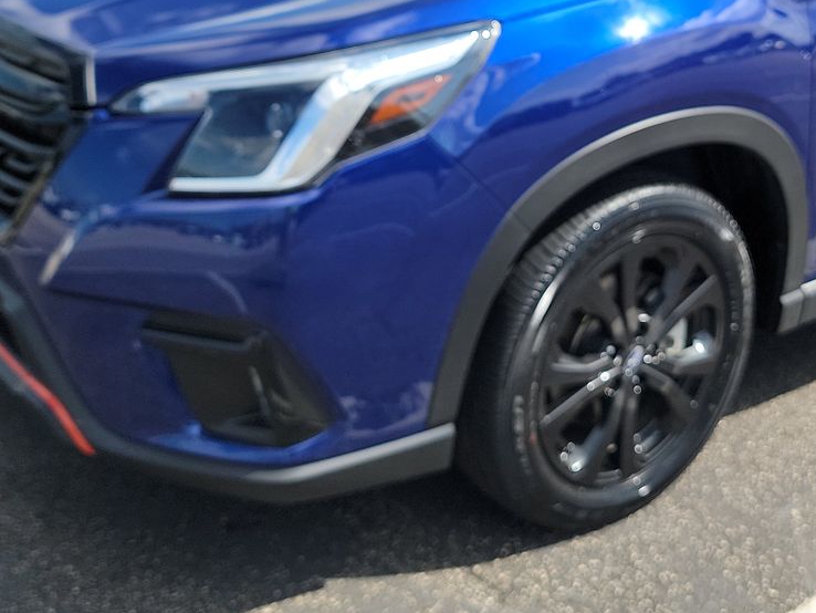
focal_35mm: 52
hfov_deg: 36.4
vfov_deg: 27.3
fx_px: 1226
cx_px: 548
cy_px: 93
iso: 50
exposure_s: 1/614
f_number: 1.8
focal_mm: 6.7
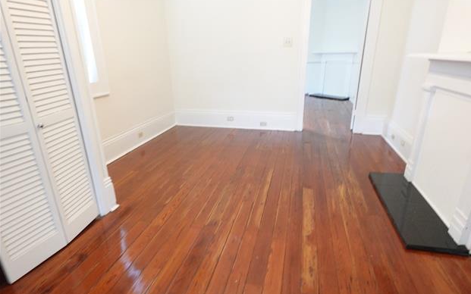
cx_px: 242
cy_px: 156
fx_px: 270
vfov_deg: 57.2
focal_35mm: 21
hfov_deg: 82.3
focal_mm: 7.6
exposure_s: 1/80
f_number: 2
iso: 1250
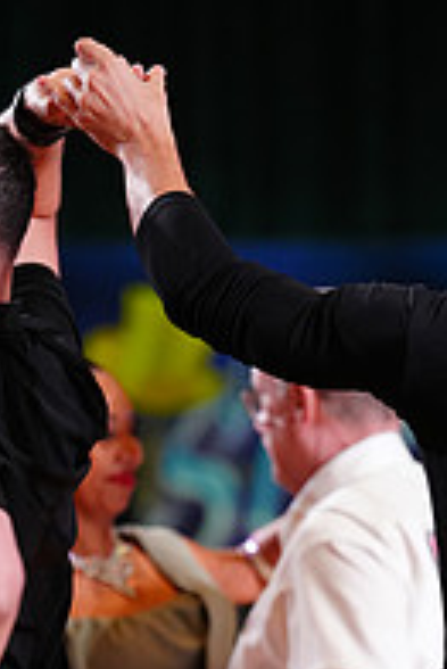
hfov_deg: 3.0
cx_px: 210
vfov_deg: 4.4
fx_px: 8589
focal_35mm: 462
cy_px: 853
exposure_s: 1/400
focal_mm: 156
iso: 1600
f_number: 2.8
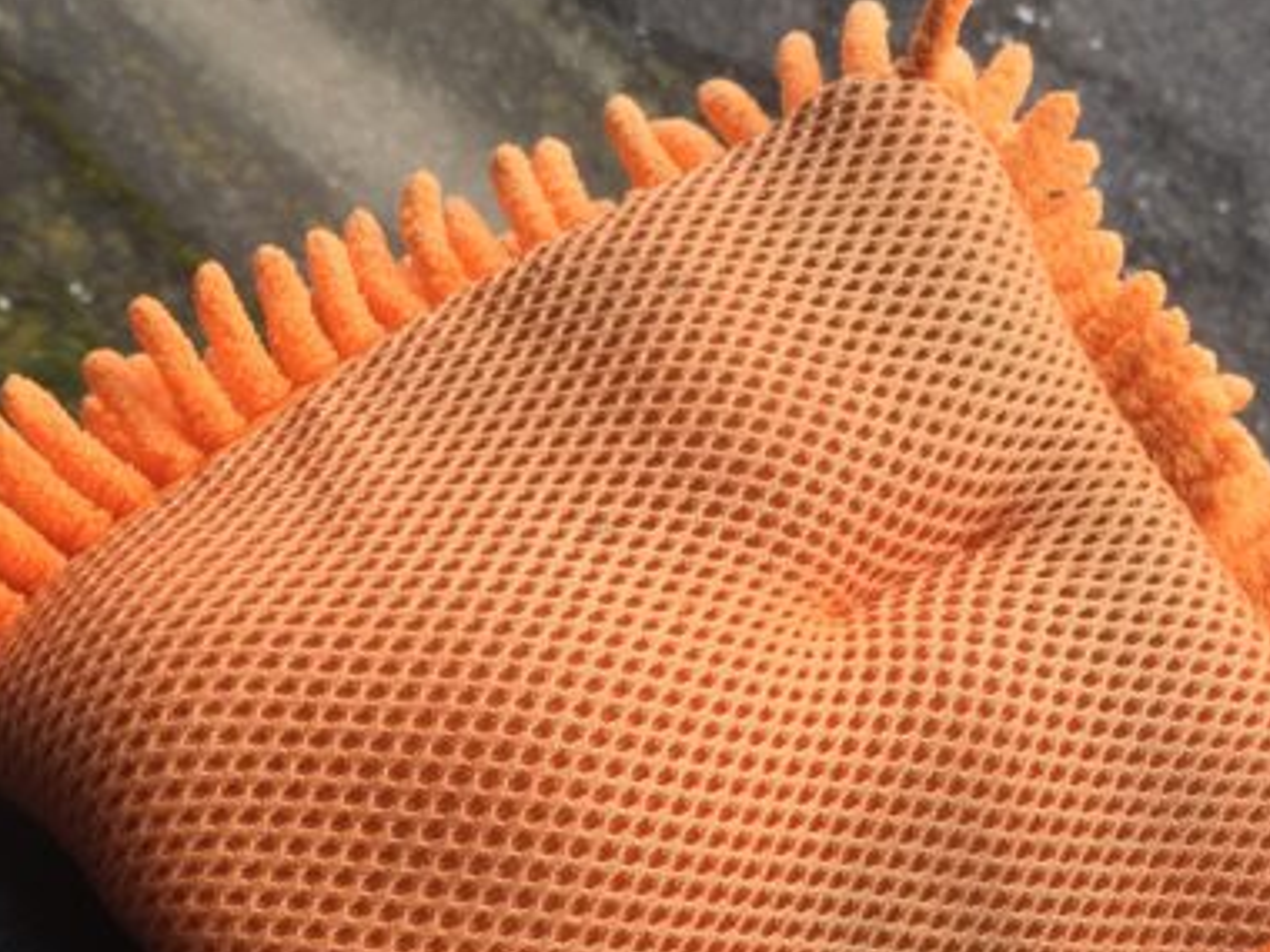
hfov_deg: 31.4
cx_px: 391
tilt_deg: -54.0
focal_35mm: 61
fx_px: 2238
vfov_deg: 23.9
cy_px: 655
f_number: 2.2
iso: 32
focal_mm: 4.15
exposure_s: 1/1068
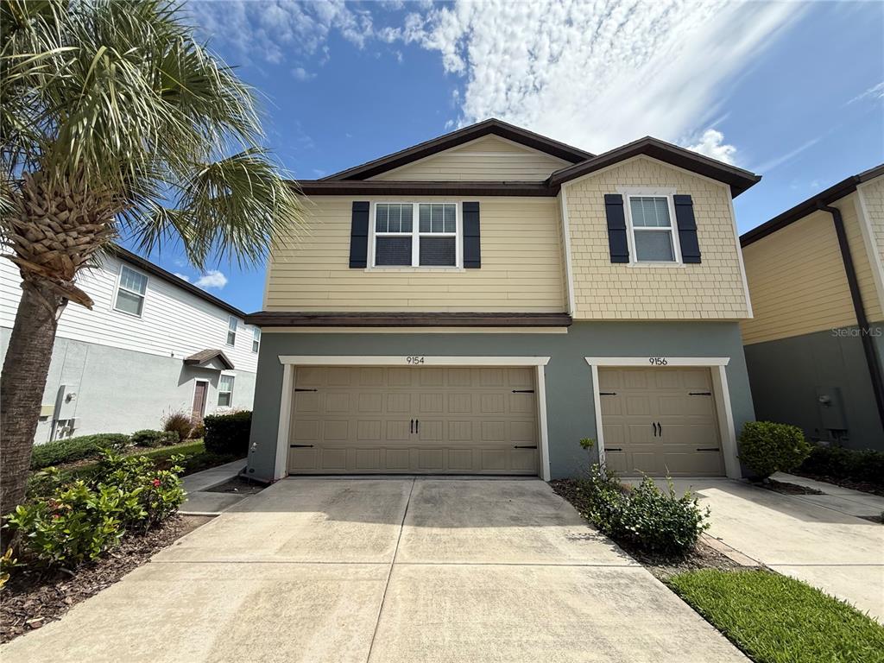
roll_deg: +1.1
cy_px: 332
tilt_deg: +11.5
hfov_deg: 102.1
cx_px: 442
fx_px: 358
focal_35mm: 14
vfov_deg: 85.7
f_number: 2.2
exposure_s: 1/1698
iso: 50
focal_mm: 2.22
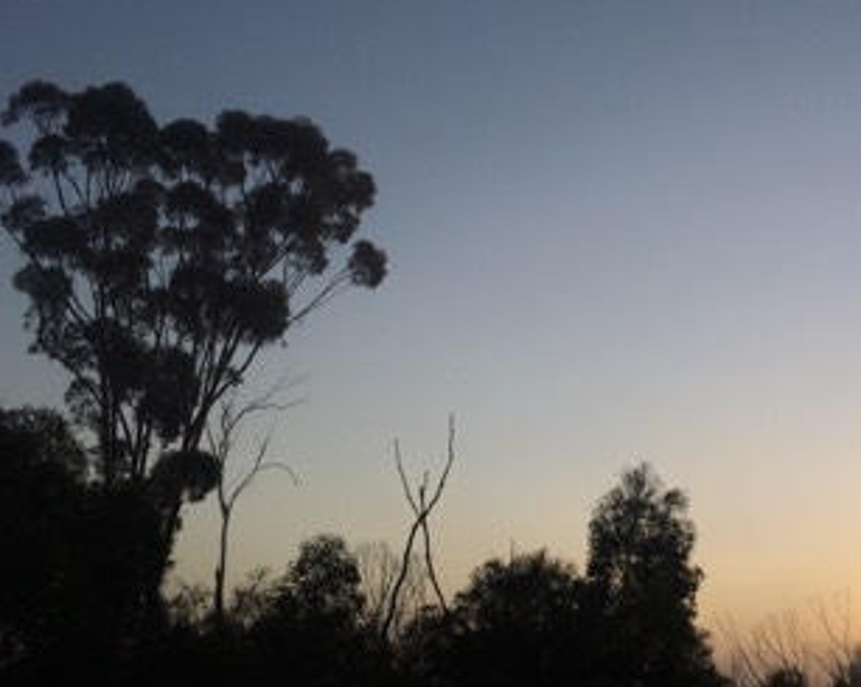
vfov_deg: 31.2
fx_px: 1222
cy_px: 236
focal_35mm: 48
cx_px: 682
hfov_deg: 37.5
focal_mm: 4.15
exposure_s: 1/1520
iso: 32
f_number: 2.2
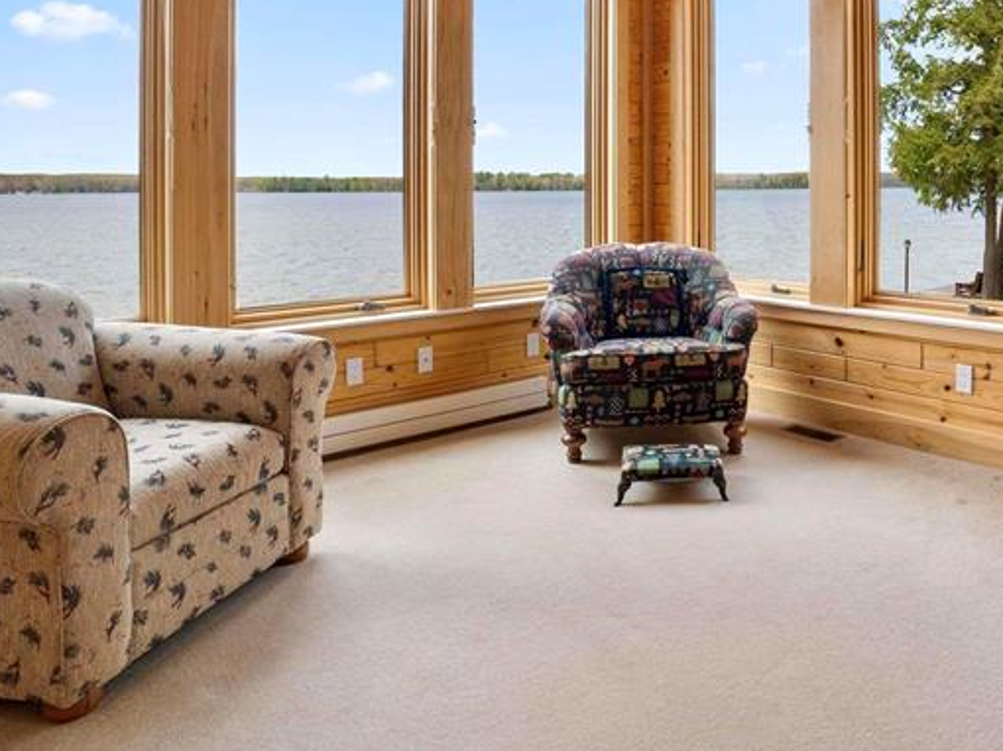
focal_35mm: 54
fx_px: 1564
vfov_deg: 26.8
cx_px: 684
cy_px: 248
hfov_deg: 35.1
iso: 800
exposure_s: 1/30
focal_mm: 28
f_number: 11
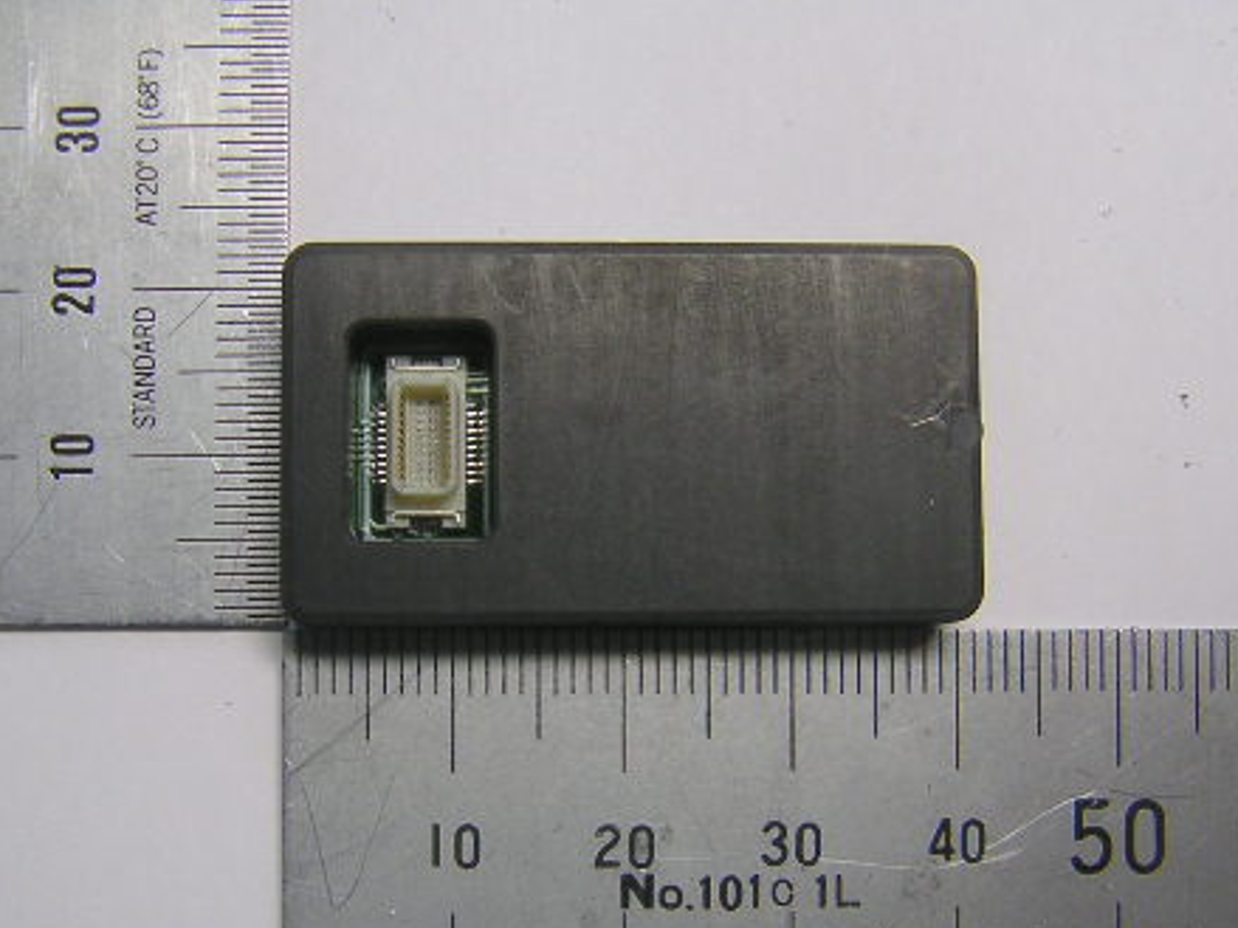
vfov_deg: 27.0
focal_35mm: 54
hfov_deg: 35.6
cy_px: 491
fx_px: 1931
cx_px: 620
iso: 64
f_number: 2.8
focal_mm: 4.8
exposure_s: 1/60
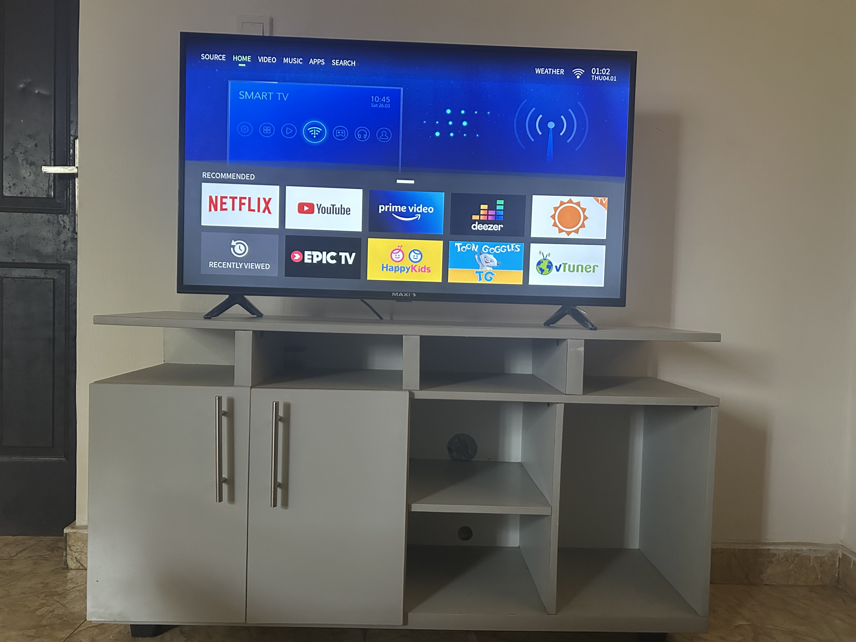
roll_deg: -1.6
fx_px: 643
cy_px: 321
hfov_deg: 67.3
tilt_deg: -1.8
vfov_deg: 53.1
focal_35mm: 26
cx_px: 428
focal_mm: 5.7
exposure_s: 1/50
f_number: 1.5
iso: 500
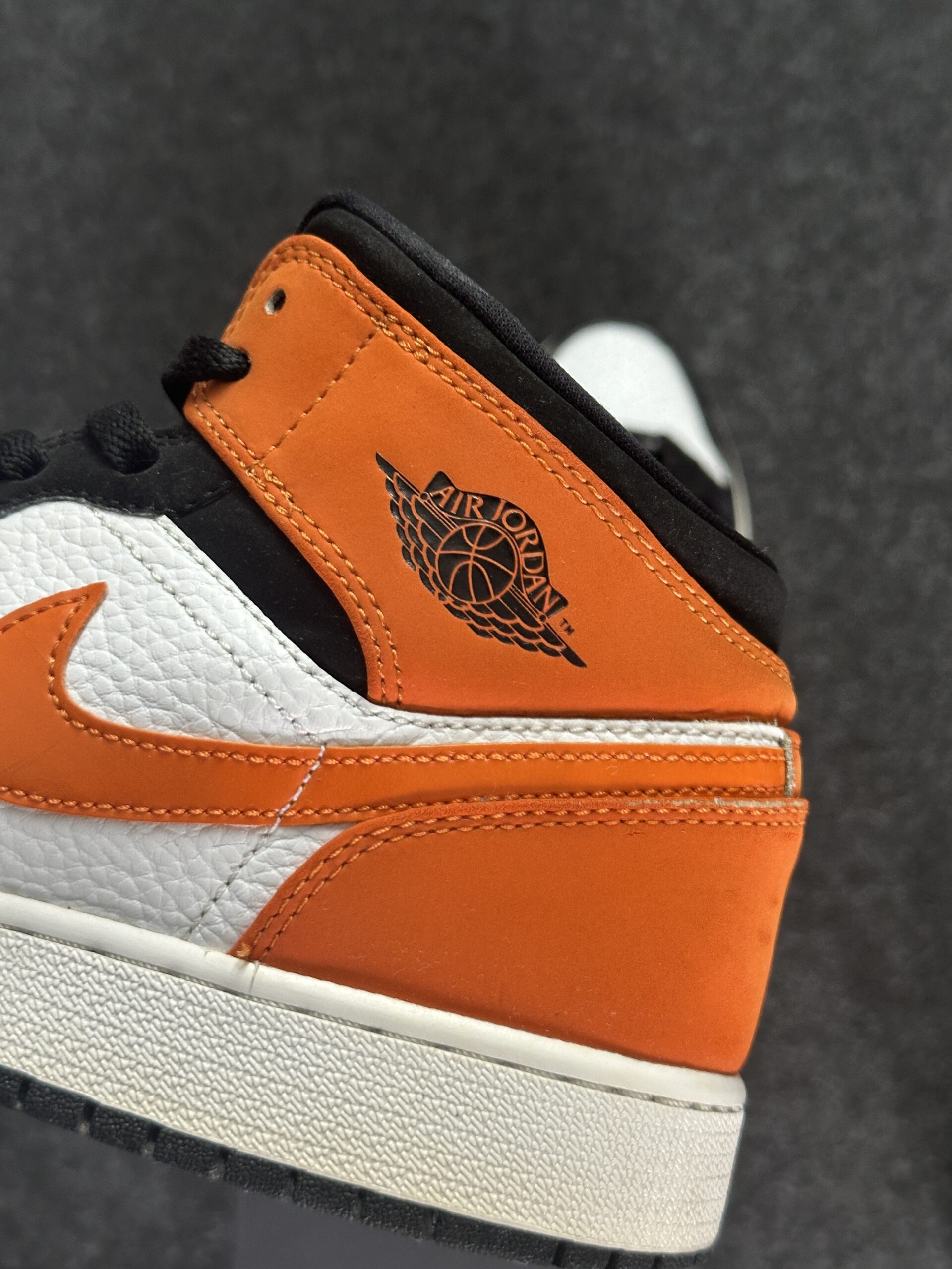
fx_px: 1760
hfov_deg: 30.3
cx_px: 476
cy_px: 634
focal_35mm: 48
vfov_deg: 39.7
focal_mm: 6.86
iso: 250
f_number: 1.78
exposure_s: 1/50
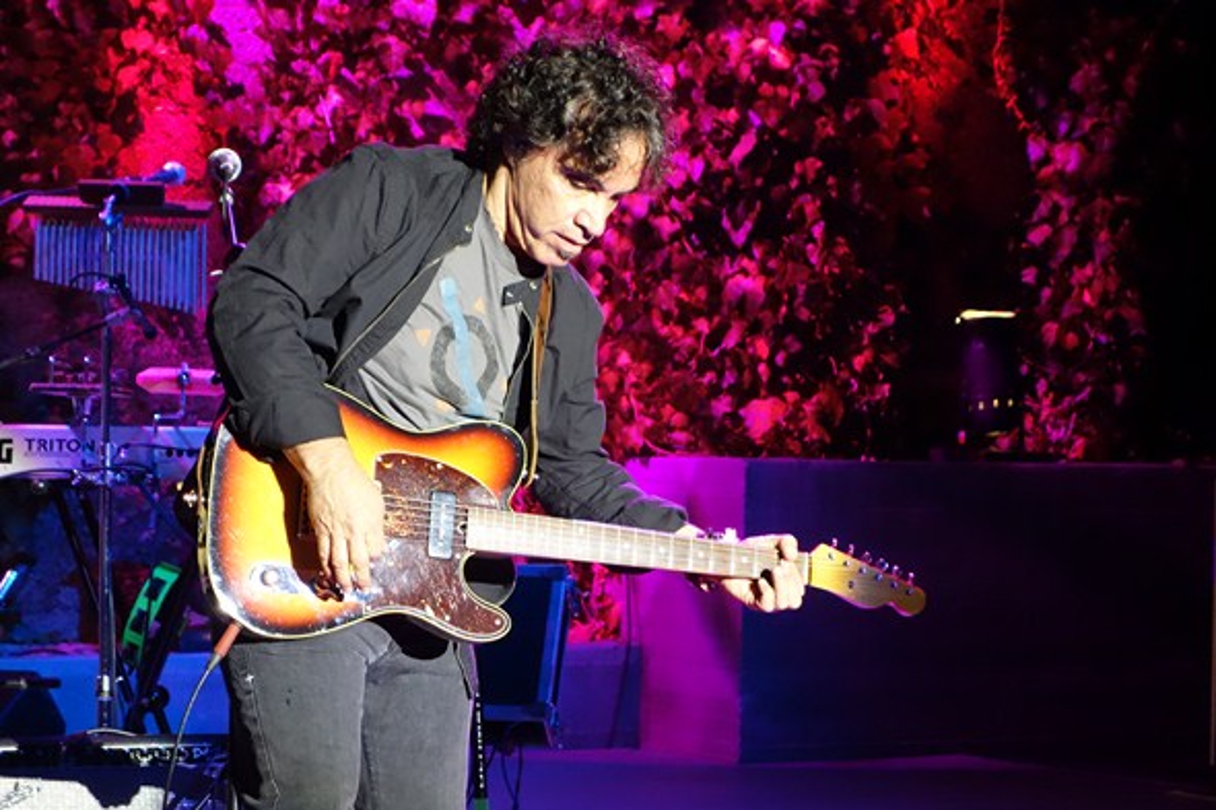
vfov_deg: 13.7
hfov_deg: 20.4
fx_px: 3377
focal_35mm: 100
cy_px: 405
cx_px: 608
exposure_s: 1/30
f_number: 4.9
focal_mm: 37.1
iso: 3200
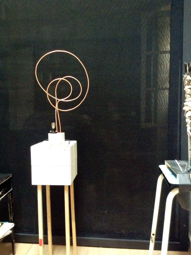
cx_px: 96
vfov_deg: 55.4
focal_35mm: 33
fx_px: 243
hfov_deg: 42.8
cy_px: 128
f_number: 2.4
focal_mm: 3.3
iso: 400
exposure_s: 1/15
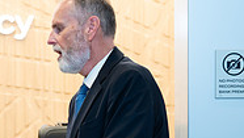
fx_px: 1237
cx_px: -7
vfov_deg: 6.3
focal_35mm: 191
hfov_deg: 11.1
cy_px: 156
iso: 400
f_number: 4
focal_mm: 58
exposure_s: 1/160
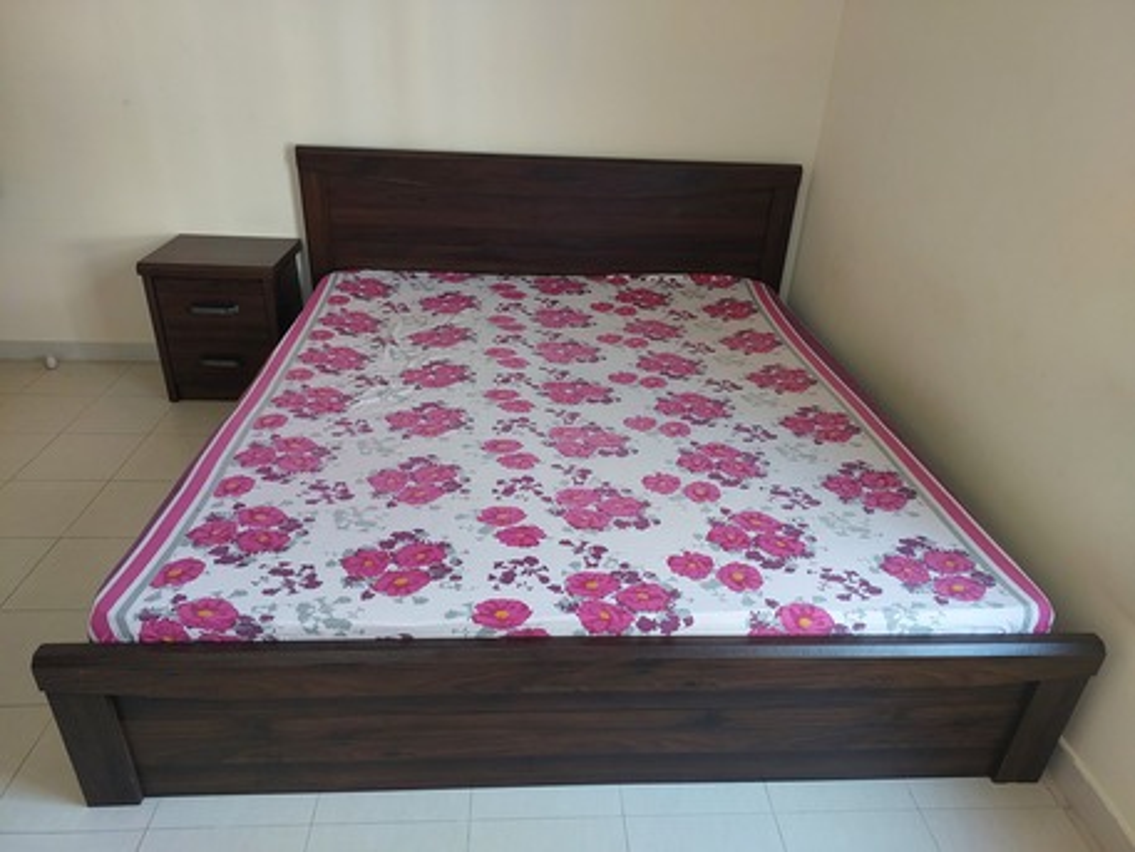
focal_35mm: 23
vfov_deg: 58.9
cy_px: 426
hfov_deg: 73.9
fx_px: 754
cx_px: 568
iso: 160
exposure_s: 1/50
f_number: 1.8
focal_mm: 5.06
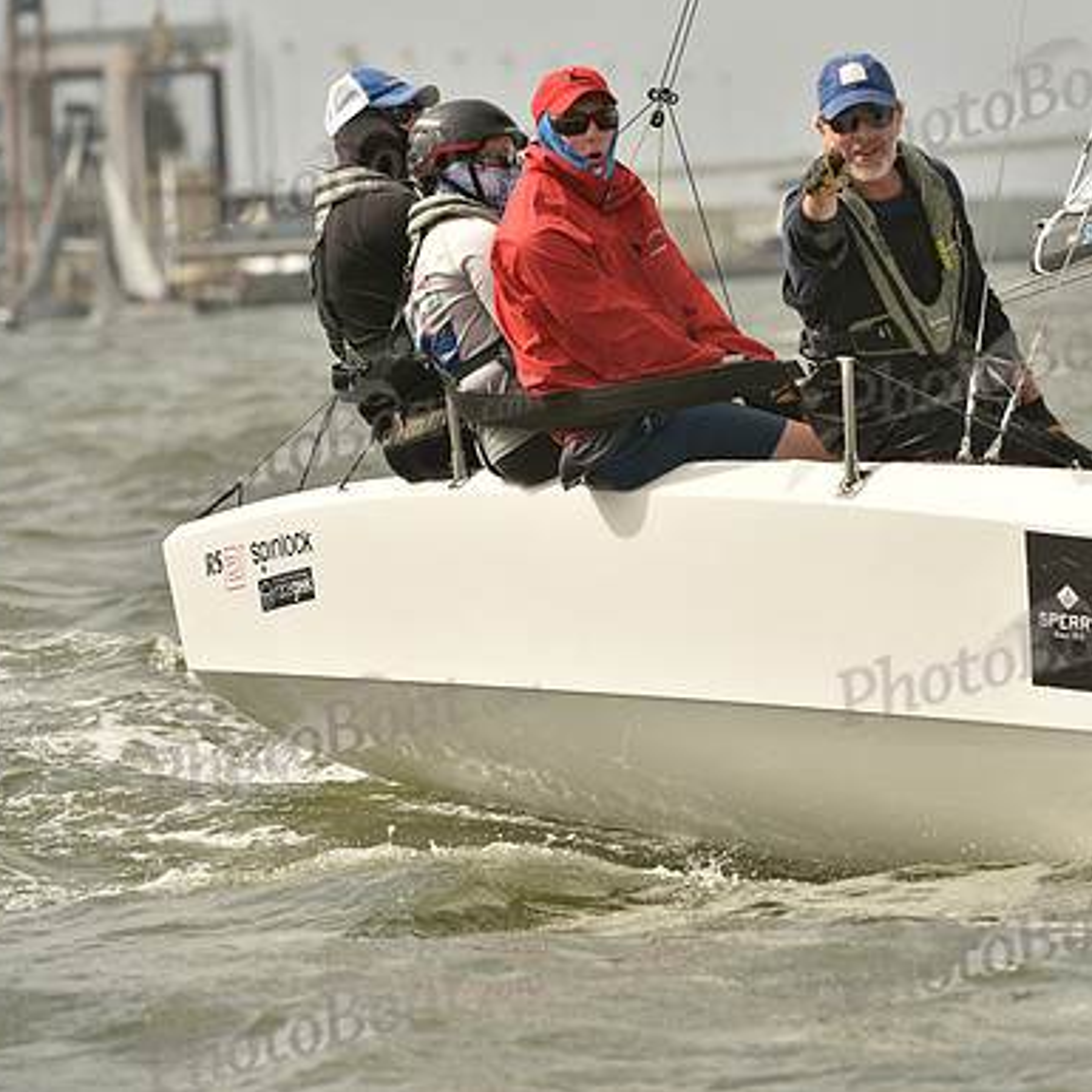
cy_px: 546
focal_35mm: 359
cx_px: 692
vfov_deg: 4.9
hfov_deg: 4.9
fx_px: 12813
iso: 320
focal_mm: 280
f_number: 6.3
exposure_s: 1/1250
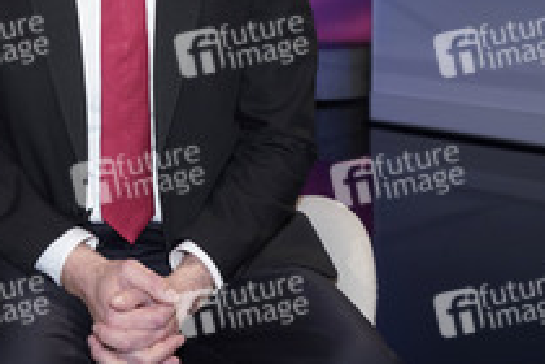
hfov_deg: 23.0
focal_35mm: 88
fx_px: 1332
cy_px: -18
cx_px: 173
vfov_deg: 15.2
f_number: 5
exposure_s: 1/200
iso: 1600
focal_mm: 41
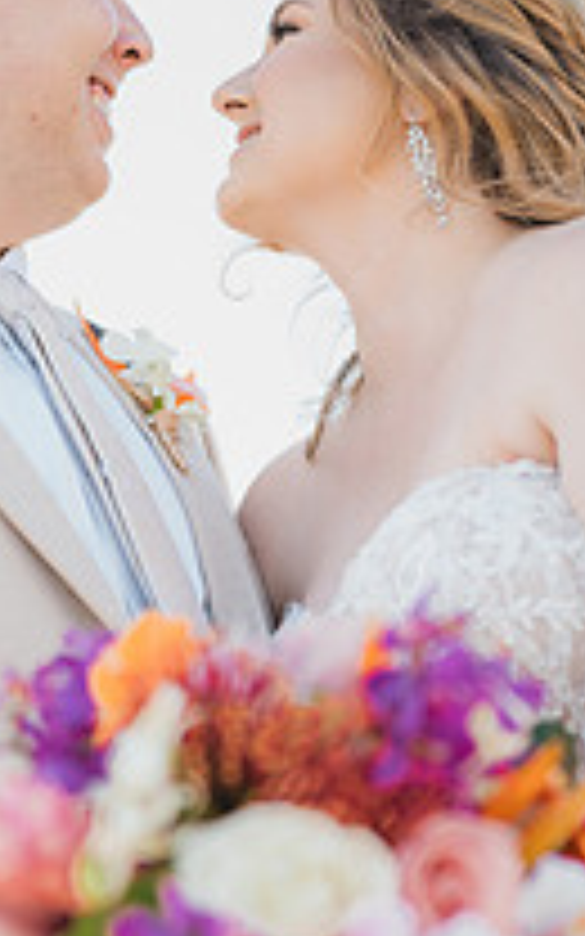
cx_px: 202
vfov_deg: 18.8
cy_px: 670
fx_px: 2806
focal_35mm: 110
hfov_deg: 11.9
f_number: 1.4
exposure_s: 1/800
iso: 125
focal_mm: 50
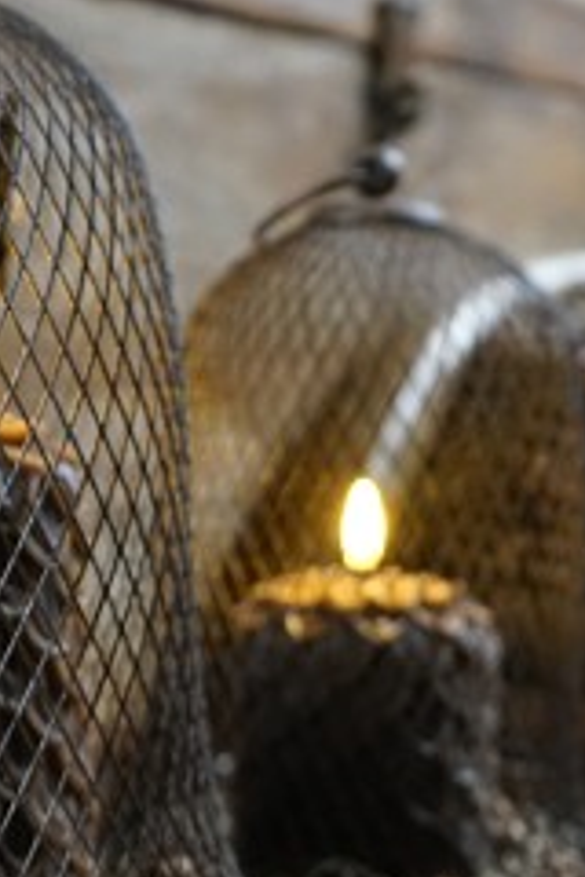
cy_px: 709
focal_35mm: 80
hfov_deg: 17.0
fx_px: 1950
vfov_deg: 24.9
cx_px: 176
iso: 4000
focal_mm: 32
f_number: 4
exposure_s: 1/60
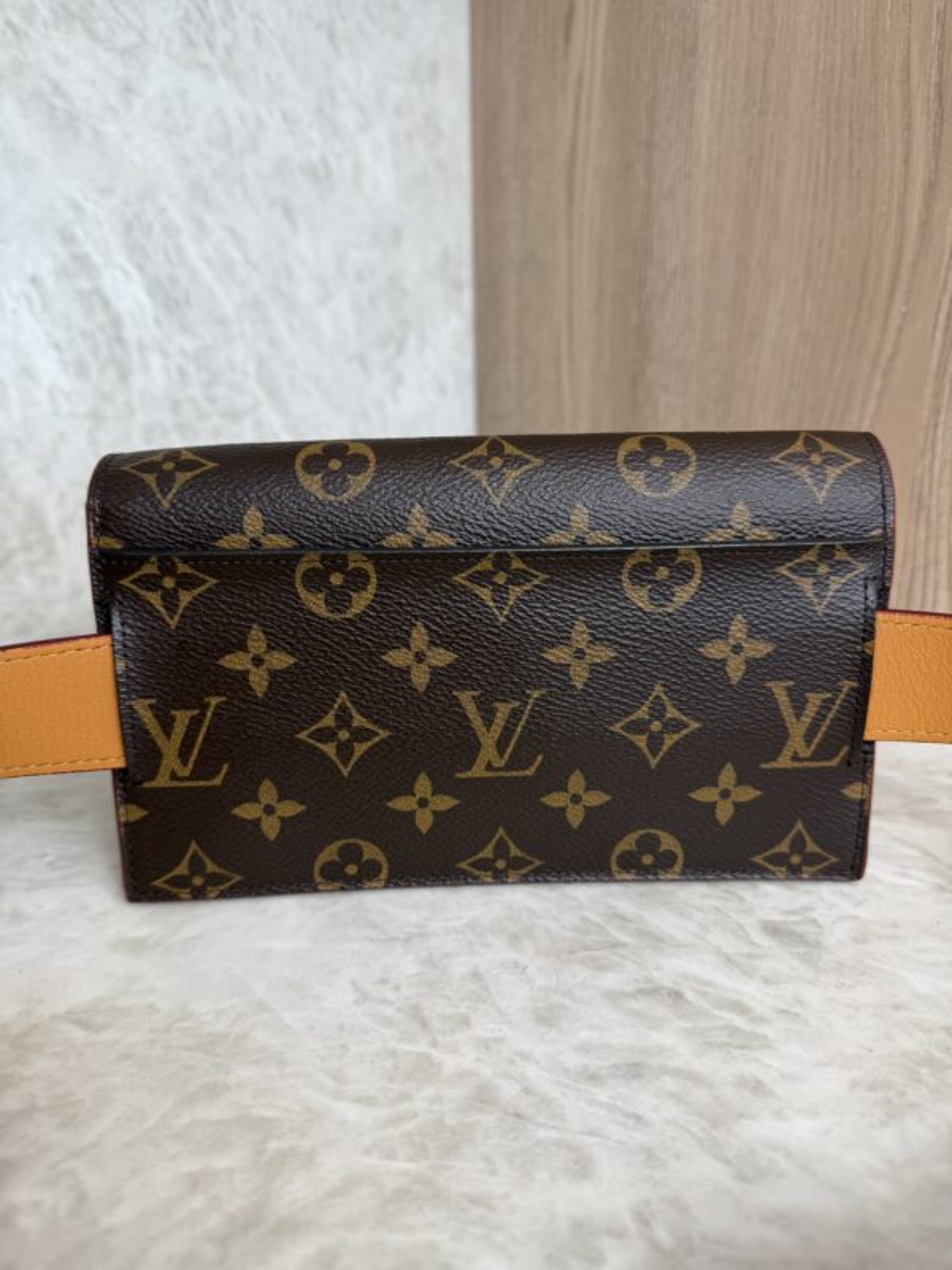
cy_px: 635
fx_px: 880
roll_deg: +0.1
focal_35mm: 24
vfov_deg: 71.6
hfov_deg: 56.8
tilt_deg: -19.3
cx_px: 476
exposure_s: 1/120
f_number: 1.78
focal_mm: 6.76
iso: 100
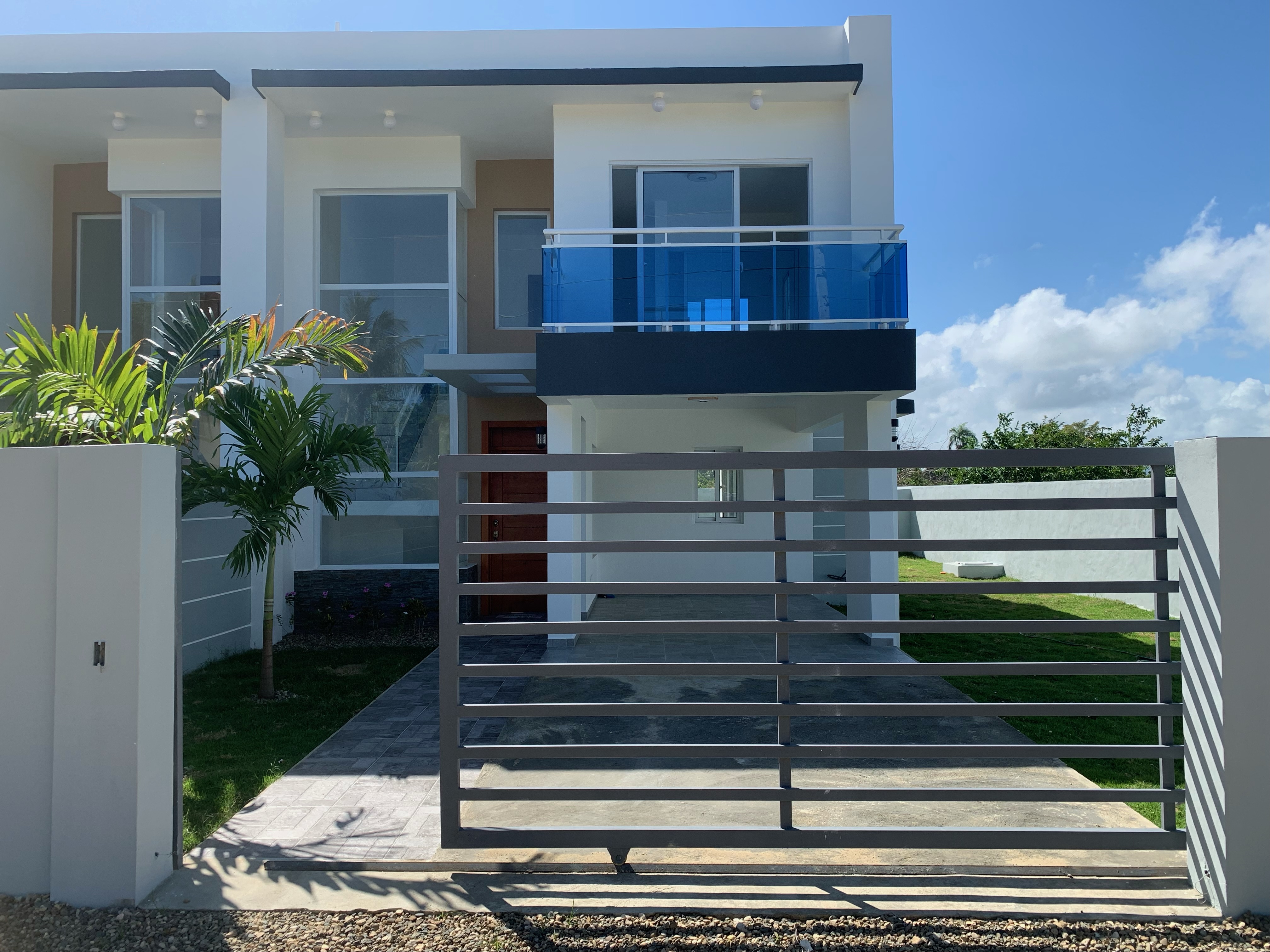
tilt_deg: +2.7
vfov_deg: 53.1
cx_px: 635
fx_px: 954
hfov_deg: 67.3
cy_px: 476
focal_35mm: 26
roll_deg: +0.9
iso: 25
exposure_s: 1/1610
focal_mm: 4.25
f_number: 1.8
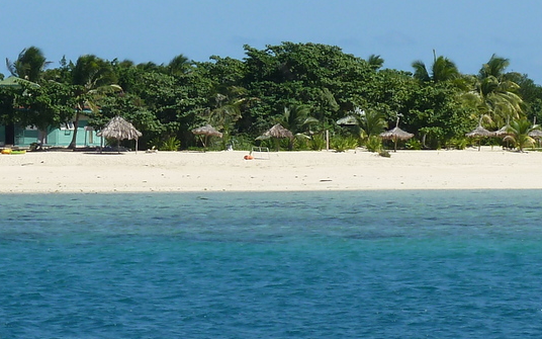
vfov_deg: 5.8
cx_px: 139
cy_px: 223
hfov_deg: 9.2
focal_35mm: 228
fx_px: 3368
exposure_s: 1/400
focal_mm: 11.9
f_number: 5
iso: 80
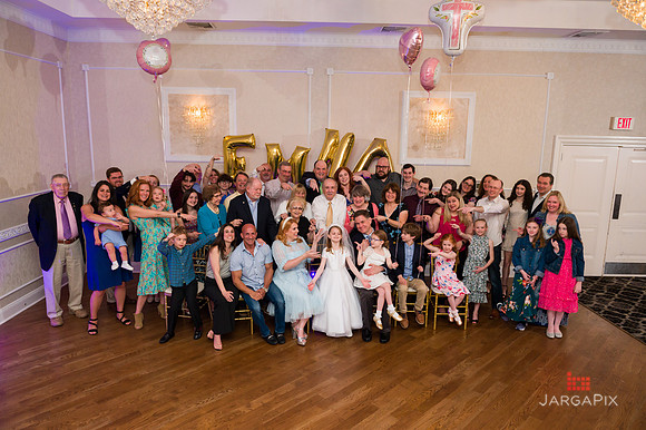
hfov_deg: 73.8
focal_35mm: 24
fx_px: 430
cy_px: 215
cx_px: 323
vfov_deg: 53.1
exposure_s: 1/200
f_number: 5
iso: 1250
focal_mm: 24
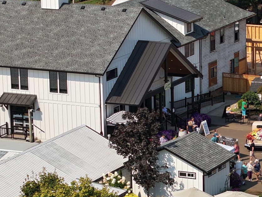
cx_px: 321
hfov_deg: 9.1
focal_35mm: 214
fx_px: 1620
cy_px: 215
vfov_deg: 6.9
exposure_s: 1/60
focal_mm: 19.35
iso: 150
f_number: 2.8
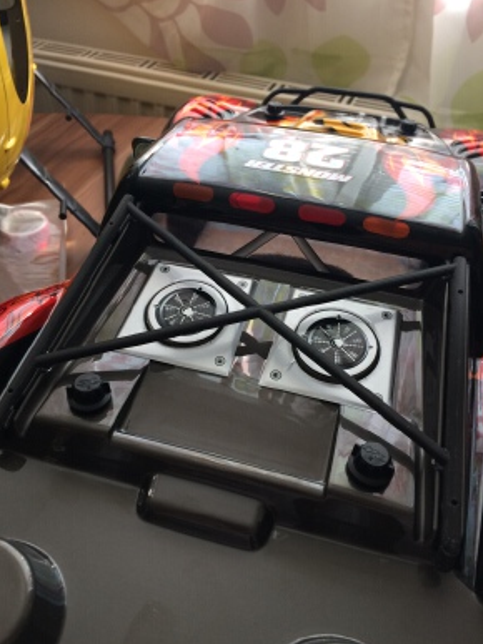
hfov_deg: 46.8
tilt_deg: -47.6
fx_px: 558
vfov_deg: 60.0
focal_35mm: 30
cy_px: 326
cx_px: 237
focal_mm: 4.15
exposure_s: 1/33
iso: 100
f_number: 2.2
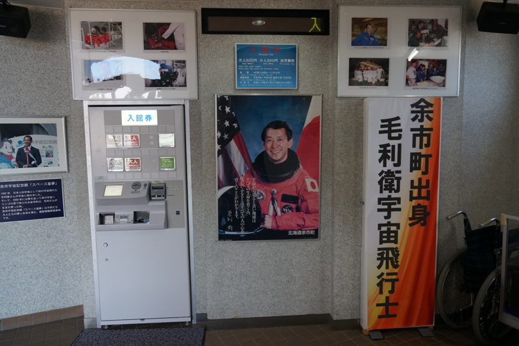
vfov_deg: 47.9
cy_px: 173
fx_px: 389
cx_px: 260
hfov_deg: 67.4
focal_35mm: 27
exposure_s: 1/160
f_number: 4
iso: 800
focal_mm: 18
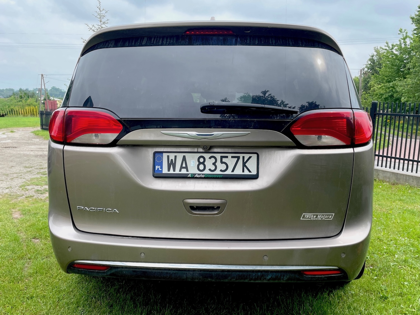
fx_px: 315
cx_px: 210
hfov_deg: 67.3
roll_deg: -0.8
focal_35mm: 26
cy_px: 158
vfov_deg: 53.1
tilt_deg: -10.2
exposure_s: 1/1261
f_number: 1.6
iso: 32
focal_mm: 4.2
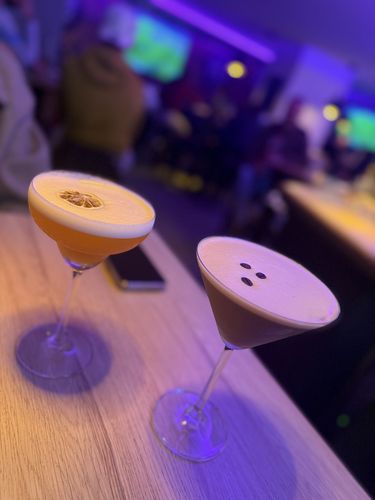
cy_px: 250
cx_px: 188
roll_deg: -22.4
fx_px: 347
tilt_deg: -23.0
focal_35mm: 24
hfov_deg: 56.8
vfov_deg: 71.6
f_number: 1.78
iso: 500
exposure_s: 1/50
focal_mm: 6.76
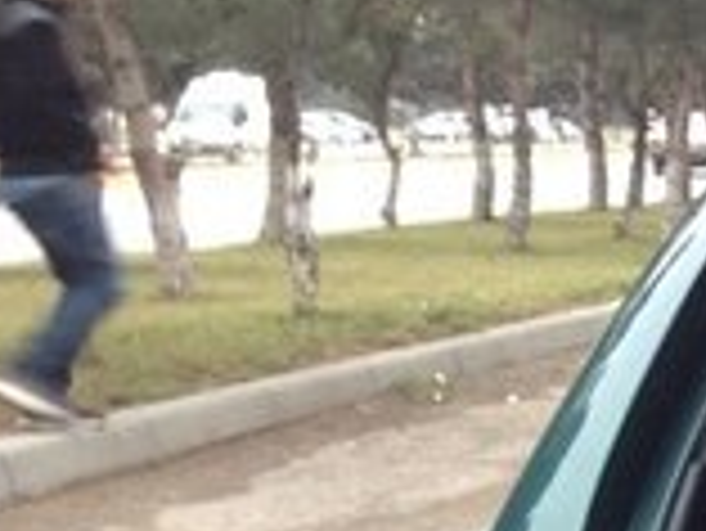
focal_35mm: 139
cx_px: 1372
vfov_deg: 10.5
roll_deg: -0.2
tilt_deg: -9.7
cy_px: 655
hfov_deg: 12.6
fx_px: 2837
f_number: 2.4
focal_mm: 4.12
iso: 50
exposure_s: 1/30
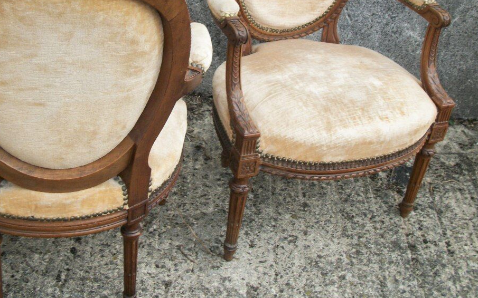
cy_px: 88
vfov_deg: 26.6
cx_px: 204
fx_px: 625
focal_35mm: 48
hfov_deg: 41.7
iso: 80
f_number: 8.8
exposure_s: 1/50
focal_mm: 5.7
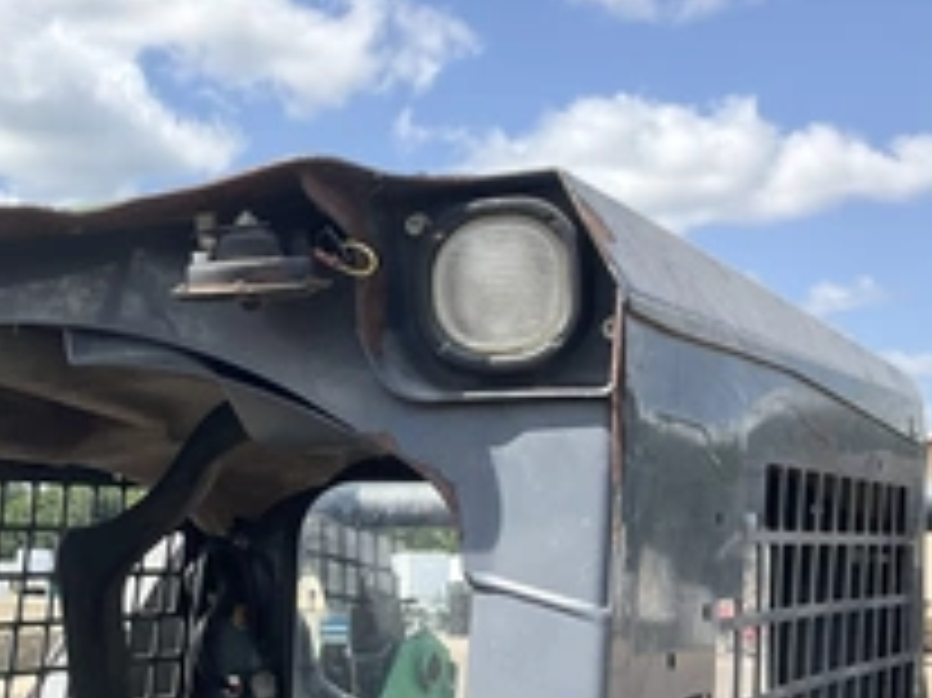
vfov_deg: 25.9
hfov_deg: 33.2
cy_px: 482
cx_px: 162
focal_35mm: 56
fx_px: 1507
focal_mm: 3
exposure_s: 1/1342
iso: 25
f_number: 1.8
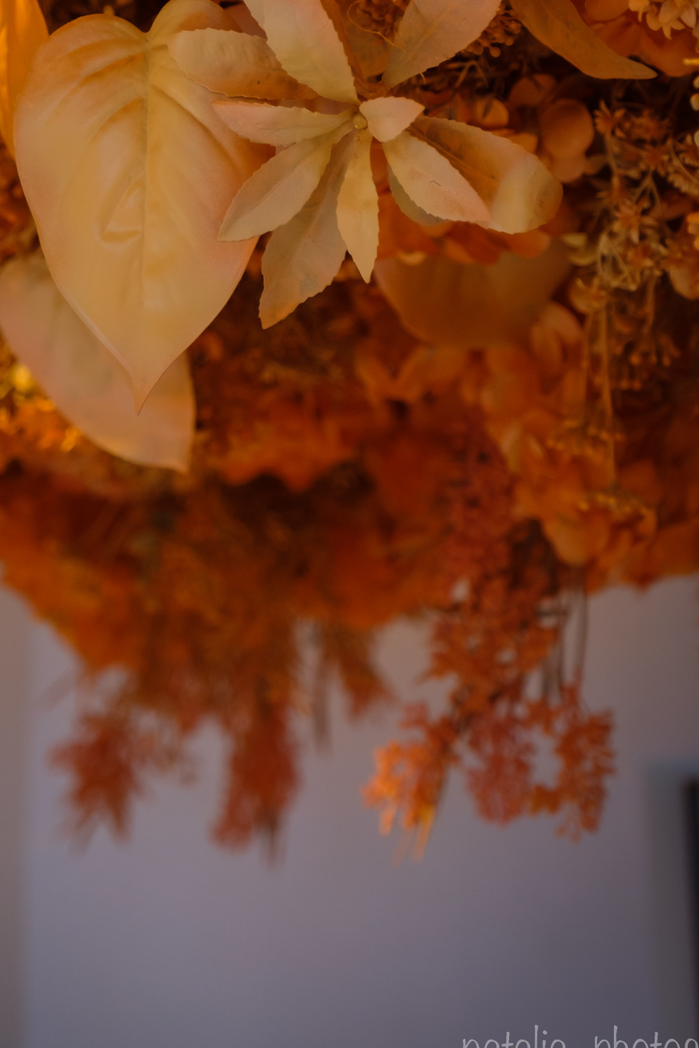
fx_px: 2650
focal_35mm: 91
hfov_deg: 15.0
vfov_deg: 22.1
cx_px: 188
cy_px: 206
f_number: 2.8
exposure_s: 1/125
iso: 400
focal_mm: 35.3
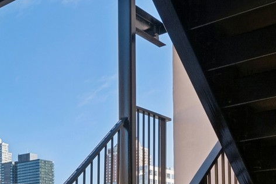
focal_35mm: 61
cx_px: -222
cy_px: 252
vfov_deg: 20.0
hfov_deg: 21.4
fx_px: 468
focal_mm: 16
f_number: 11
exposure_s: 1/90
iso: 100
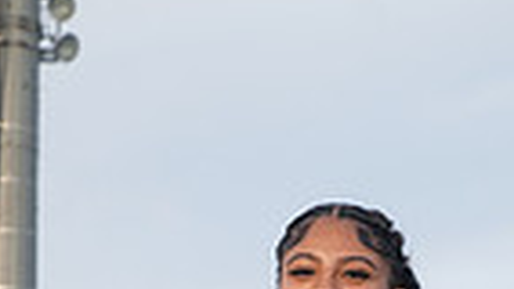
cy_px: 788
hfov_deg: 12.9
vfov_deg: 6.8
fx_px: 2263
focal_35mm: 166
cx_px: 337
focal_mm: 50
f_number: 6.3
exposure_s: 1/320
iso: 200
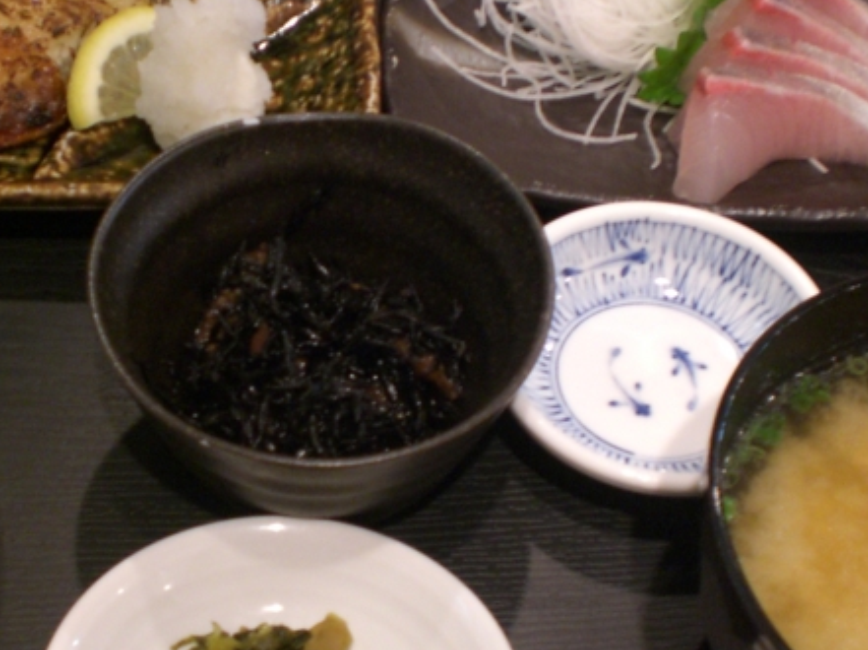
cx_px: 331
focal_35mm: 69
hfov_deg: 28.1
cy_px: 303
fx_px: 1729
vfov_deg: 21.3
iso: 200
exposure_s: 1/10
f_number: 3.1
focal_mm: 6.3
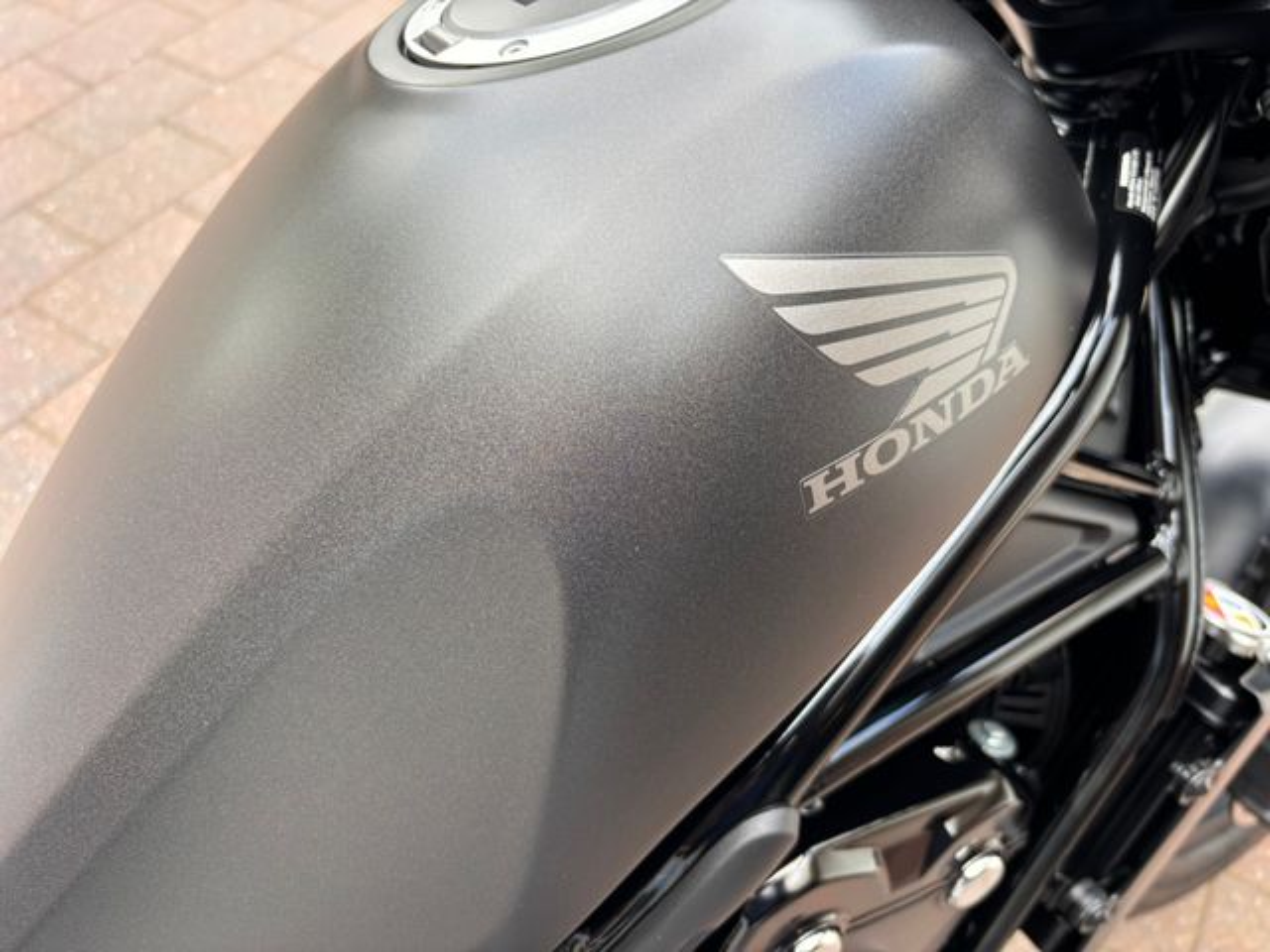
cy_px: 476
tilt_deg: -52.7
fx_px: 954
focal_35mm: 26
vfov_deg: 53.1
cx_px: 635
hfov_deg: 67.3
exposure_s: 1/121
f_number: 1.6
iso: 50
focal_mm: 5.96
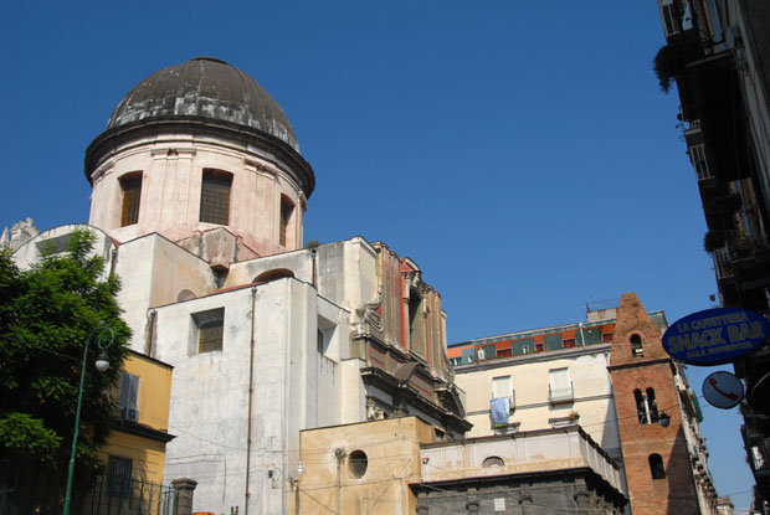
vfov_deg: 37.0
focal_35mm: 36
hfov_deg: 53.1
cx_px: 385
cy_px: 258
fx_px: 771
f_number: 5
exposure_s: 1/350
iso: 100
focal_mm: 24
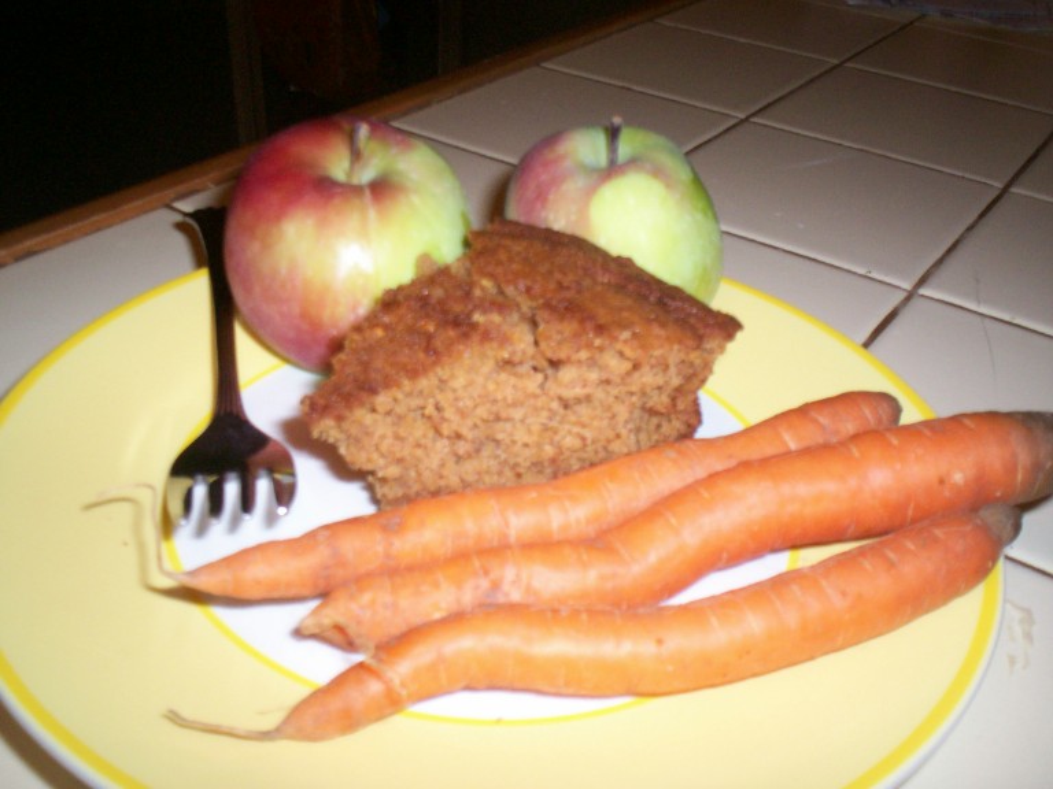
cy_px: 394
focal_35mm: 36
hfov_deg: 51.4
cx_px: 526
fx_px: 1095
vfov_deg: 39.7
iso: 140
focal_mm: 5.9
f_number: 4.5
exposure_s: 1/64
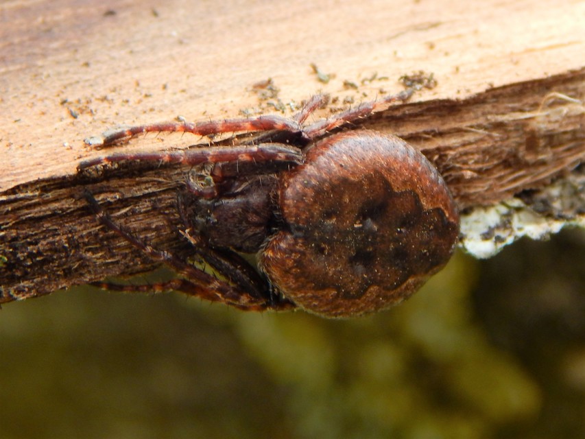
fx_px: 1927
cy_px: 220
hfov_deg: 17.3
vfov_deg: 13.0
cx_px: 292
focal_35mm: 114
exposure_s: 1/60
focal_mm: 20.5
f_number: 4.6
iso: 125
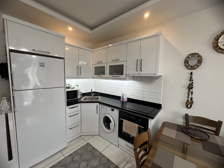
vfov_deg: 85.7
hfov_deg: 102.1
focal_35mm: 14
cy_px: 84
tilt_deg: -4.4
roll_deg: -0.9
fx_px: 91
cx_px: 112
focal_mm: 2.22
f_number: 2.2
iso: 250
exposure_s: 1/100
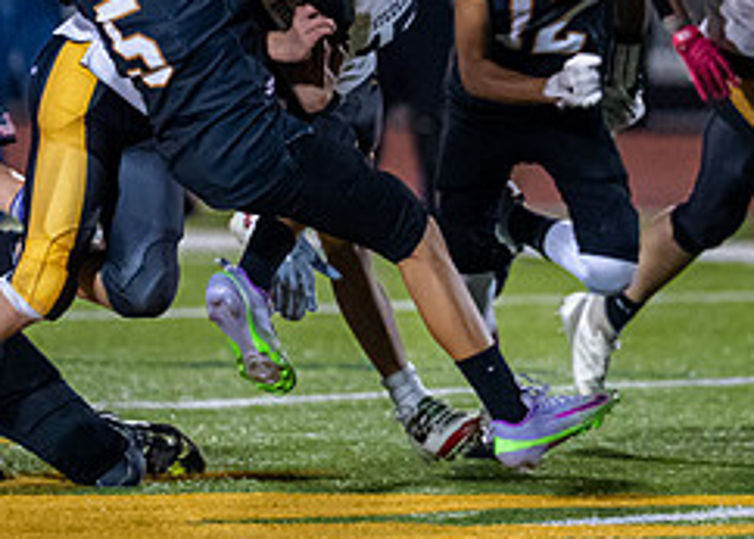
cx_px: 283
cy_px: -16
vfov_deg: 1.9
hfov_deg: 2.6
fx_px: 16686
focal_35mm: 779
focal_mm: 200
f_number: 2.8
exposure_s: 1/1000
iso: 2500
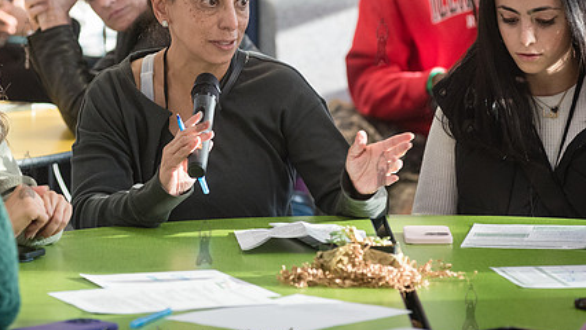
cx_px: 204
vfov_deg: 5.5
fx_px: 3435
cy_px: 108
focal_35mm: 221
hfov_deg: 9.7
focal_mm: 155
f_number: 4.5
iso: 2500
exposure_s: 1/160
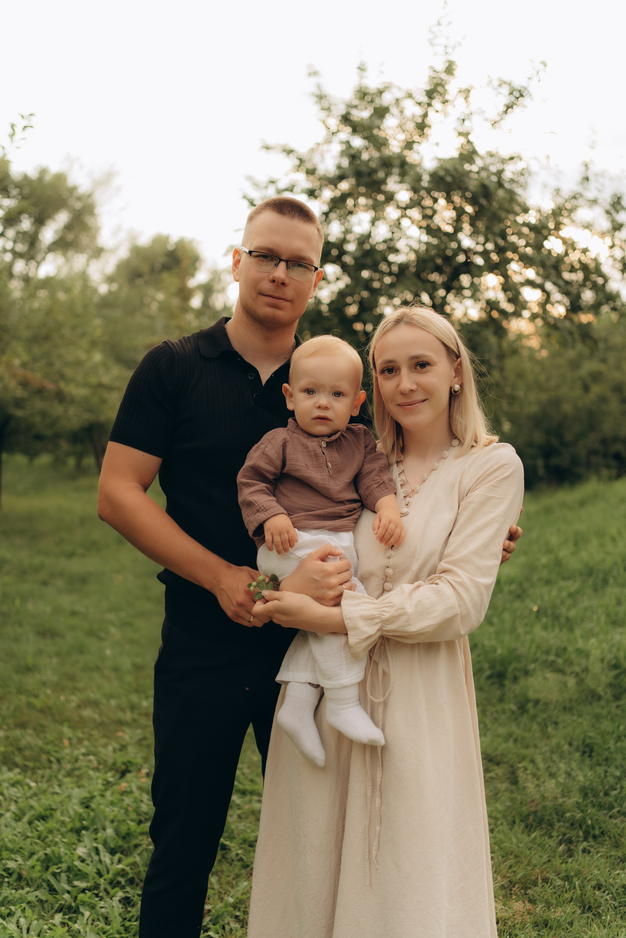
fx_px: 913
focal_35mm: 35
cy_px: 469
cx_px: 313
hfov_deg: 37.9
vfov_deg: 54.4
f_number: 2.2
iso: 500
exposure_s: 1/1250
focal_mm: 35
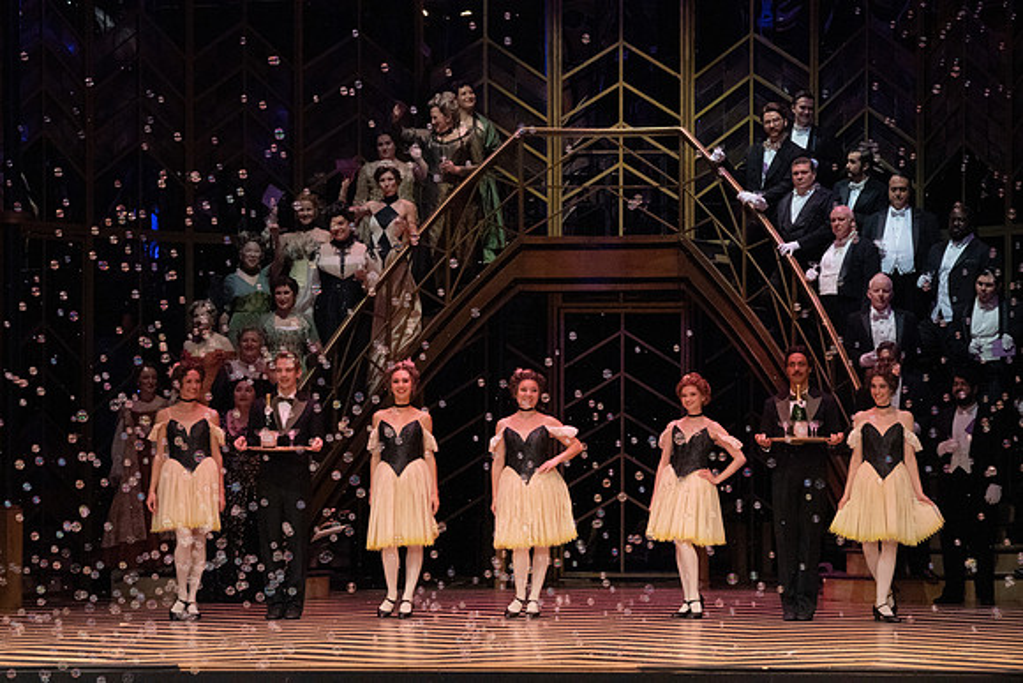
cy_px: 342
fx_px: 3809
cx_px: 512
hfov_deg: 15.3
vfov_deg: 10.2
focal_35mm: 134
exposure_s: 1/400
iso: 12800
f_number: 16
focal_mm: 134
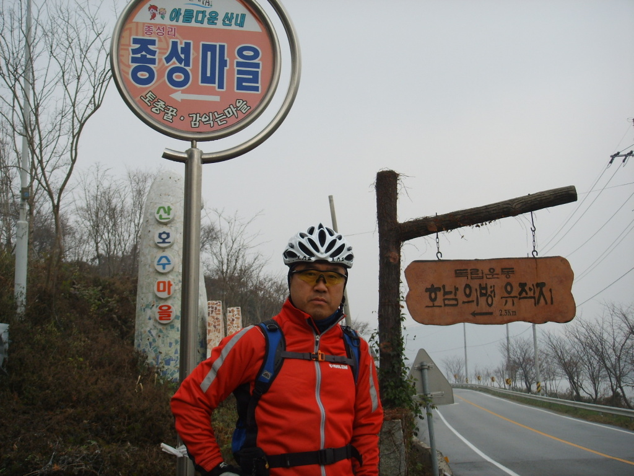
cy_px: 238
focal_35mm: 60
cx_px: 317
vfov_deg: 24.4
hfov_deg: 32.2
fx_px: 1099
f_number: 3.9
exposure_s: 1/350
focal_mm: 10.2
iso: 50
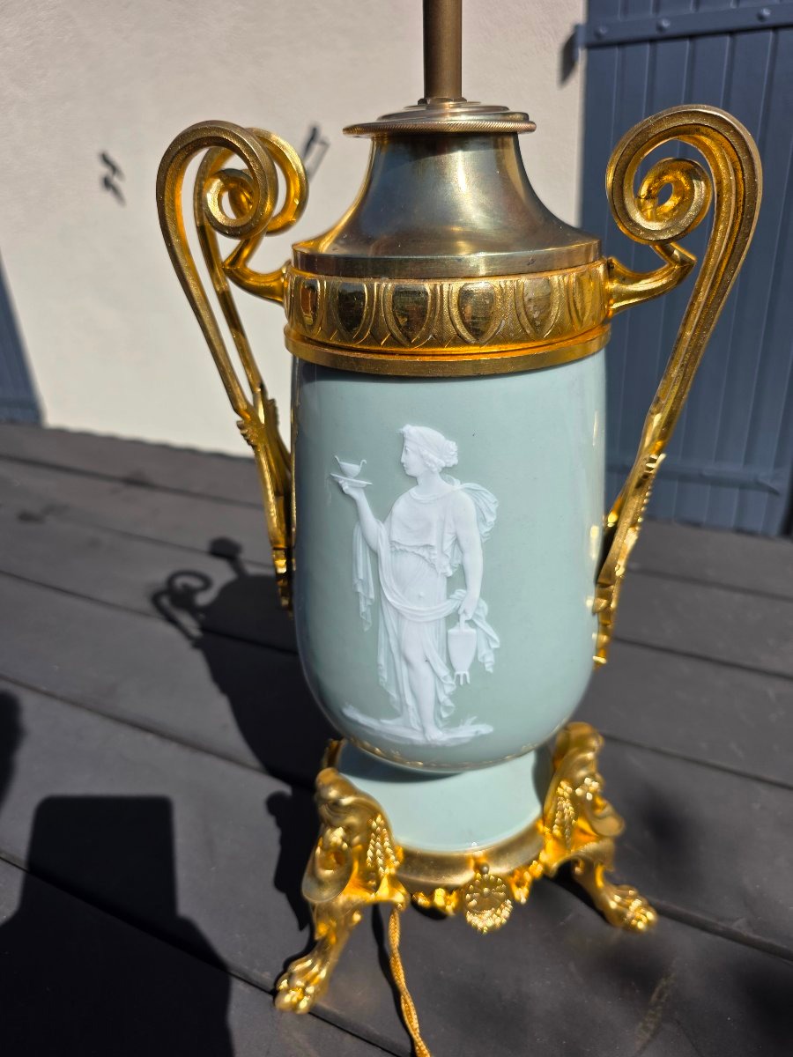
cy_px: 528
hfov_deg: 58.9
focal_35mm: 23
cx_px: 396
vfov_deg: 73.9
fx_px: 703
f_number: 1.7
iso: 80
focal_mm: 6.3
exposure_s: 1/7944
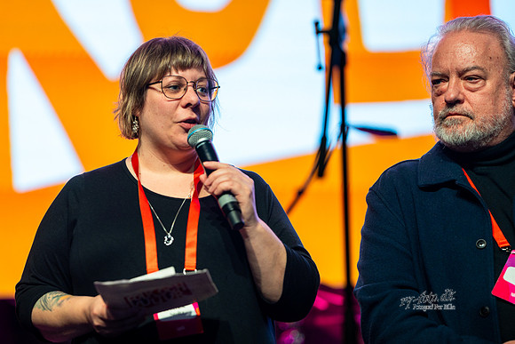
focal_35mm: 178
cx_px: 175
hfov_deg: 11.5
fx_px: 2548
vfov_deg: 7.7
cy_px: 172
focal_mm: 135
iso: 320
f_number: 1.8
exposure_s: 1/250
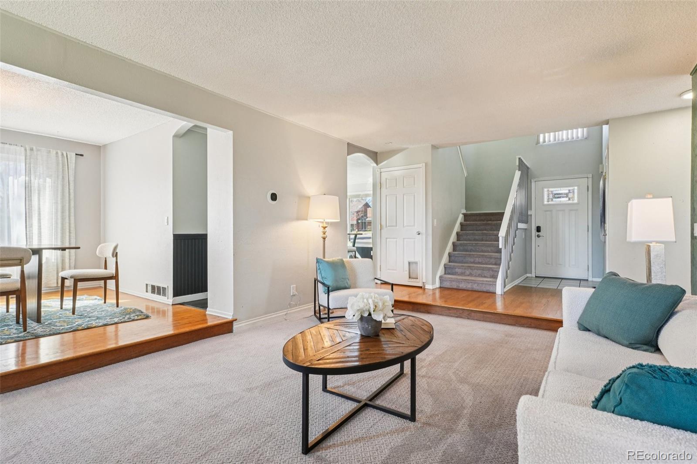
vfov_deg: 72.0
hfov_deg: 95.0
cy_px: 232
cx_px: 348
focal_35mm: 16
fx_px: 319
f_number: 8
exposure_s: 1/30
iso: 500
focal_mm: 11
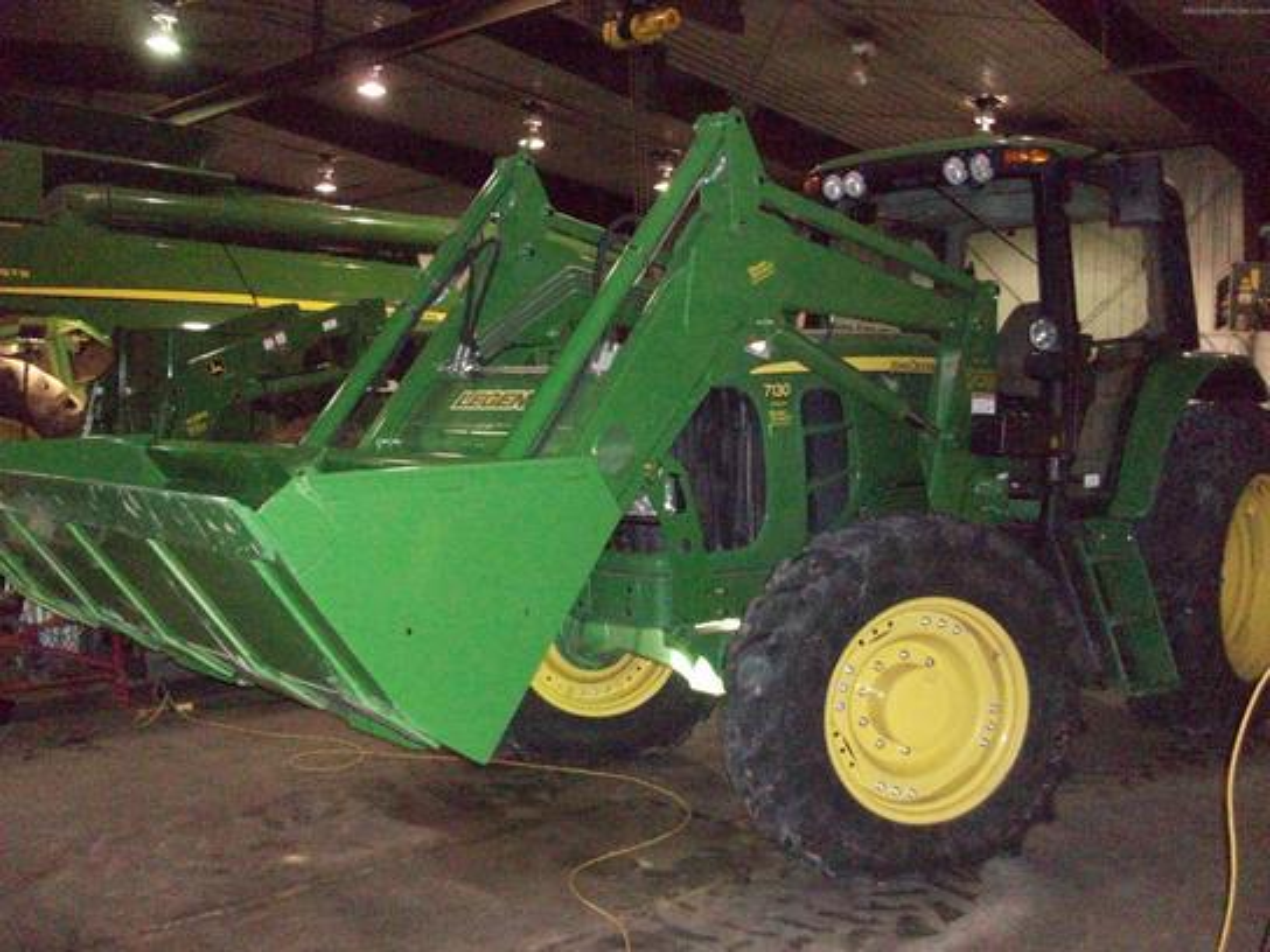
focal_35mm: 34
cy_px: 476
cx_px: 635
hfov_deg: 54.0
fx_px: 1247
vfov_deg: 41.8
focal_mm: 5.7
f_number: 2.8
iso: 1000
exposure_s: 1/128
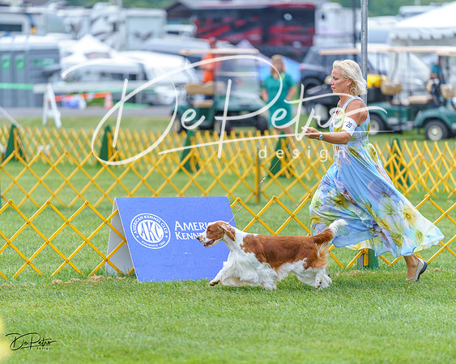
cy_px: 182
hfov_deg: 8.6
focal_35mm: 225
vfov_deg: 6.9
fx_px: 3039
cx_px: 228
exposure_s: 1/640
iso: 640
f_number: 2.8
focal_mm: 200
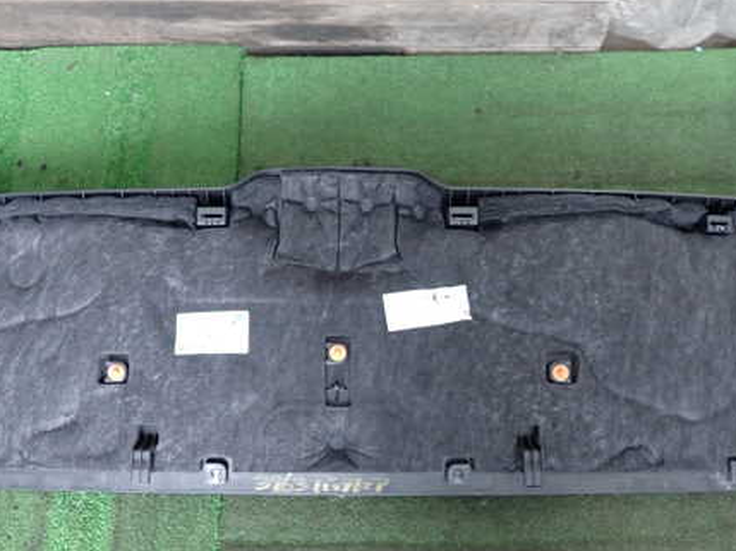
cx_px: 341
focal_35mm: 35
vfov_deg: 40.6
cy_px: 295
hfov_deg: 52.6
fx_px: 744
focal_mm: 4.5
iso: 500
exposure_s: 1/30
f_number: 2
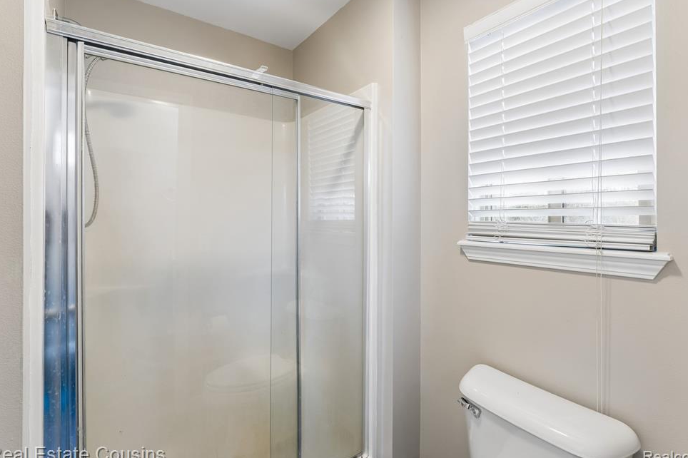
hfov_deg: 92.2
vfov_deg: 69.4
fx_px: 331
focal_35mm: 17
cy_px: 225
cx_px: 350
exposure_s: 1/1.25
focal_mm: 16.3
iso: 400
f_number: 13
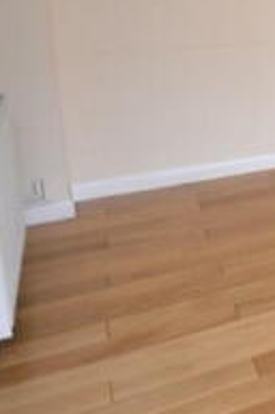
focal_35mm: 51
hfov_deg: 14.2
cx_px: 697
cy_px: 46
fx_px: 586
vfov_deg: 36.6
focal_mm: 10
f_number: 4
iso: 450
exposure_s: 1/60
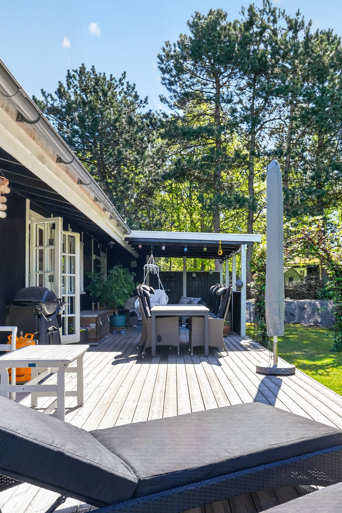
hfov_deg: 41.1
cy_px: 276
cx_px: 175
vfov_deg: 58.7
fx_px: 456
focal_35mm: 32
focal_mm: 29
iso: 400
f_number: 9
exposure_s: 1/80
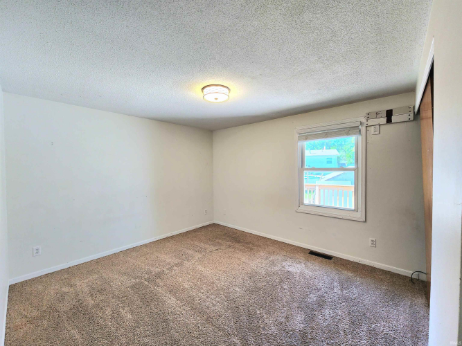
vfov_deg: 89.9
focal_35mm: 13
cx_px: 231
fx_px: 173
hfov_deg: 106.2
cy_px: 173
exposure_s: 1/60.2
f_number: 2.2
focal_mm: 2.2
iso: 100
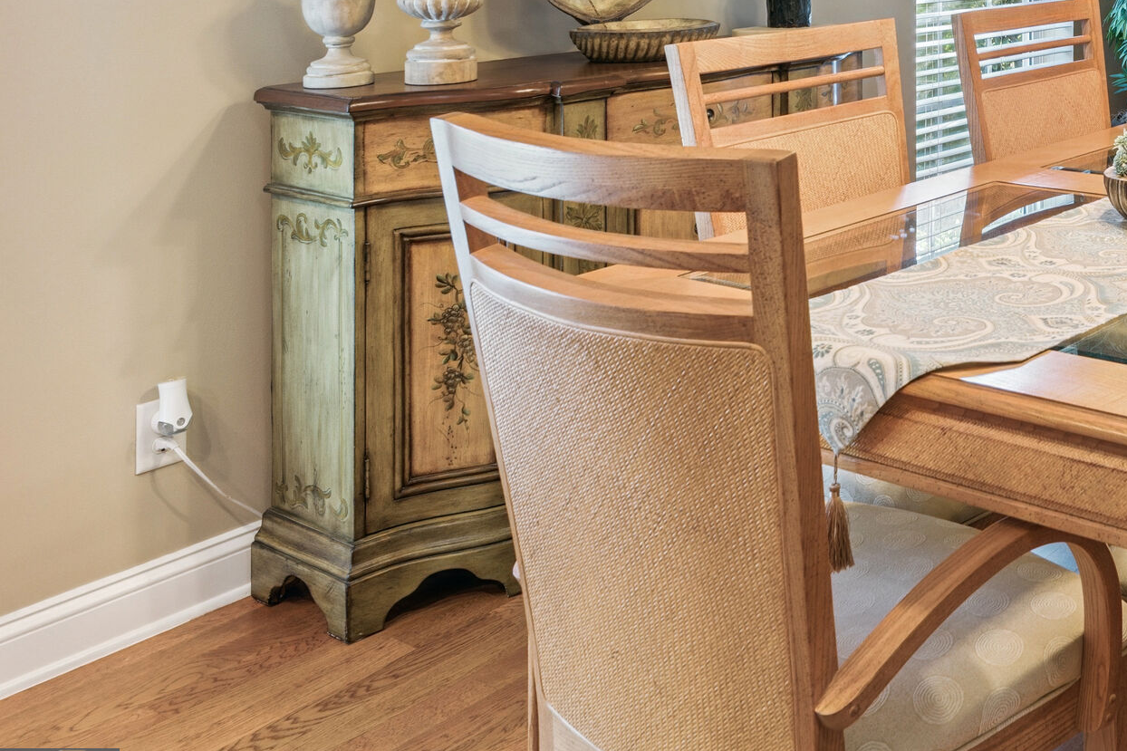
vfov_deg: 29.5
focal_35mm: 41
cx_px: 1207
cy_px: -67
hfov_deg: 39.7
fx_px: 1283
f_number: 8
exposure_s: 1/3
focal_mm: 17
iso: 250
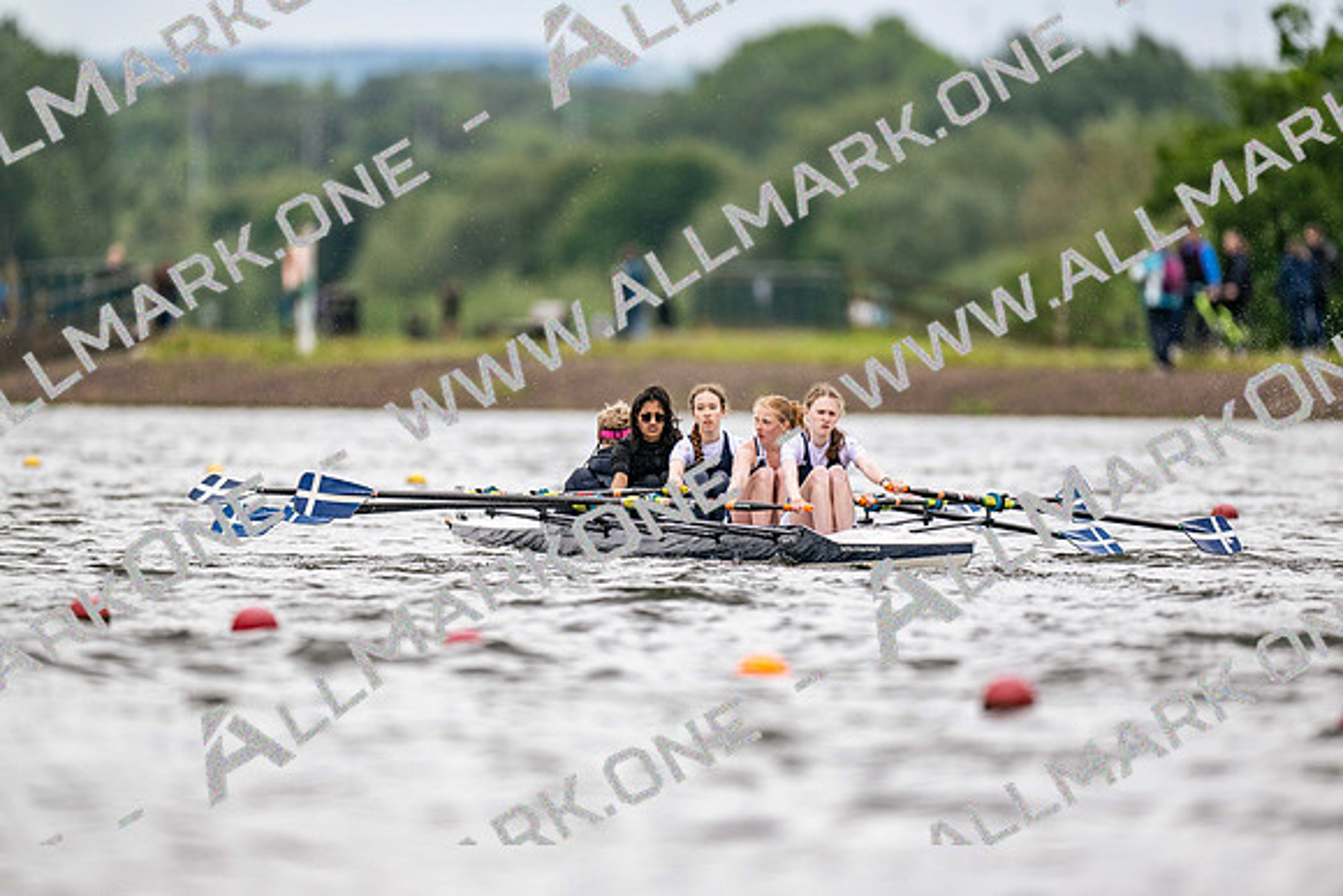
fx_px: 22388
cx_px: 672
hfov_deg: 3.4
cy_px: 448
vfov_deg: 2.3
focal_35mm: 600
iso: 400
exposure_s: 1/2500
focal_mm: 600
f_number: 4
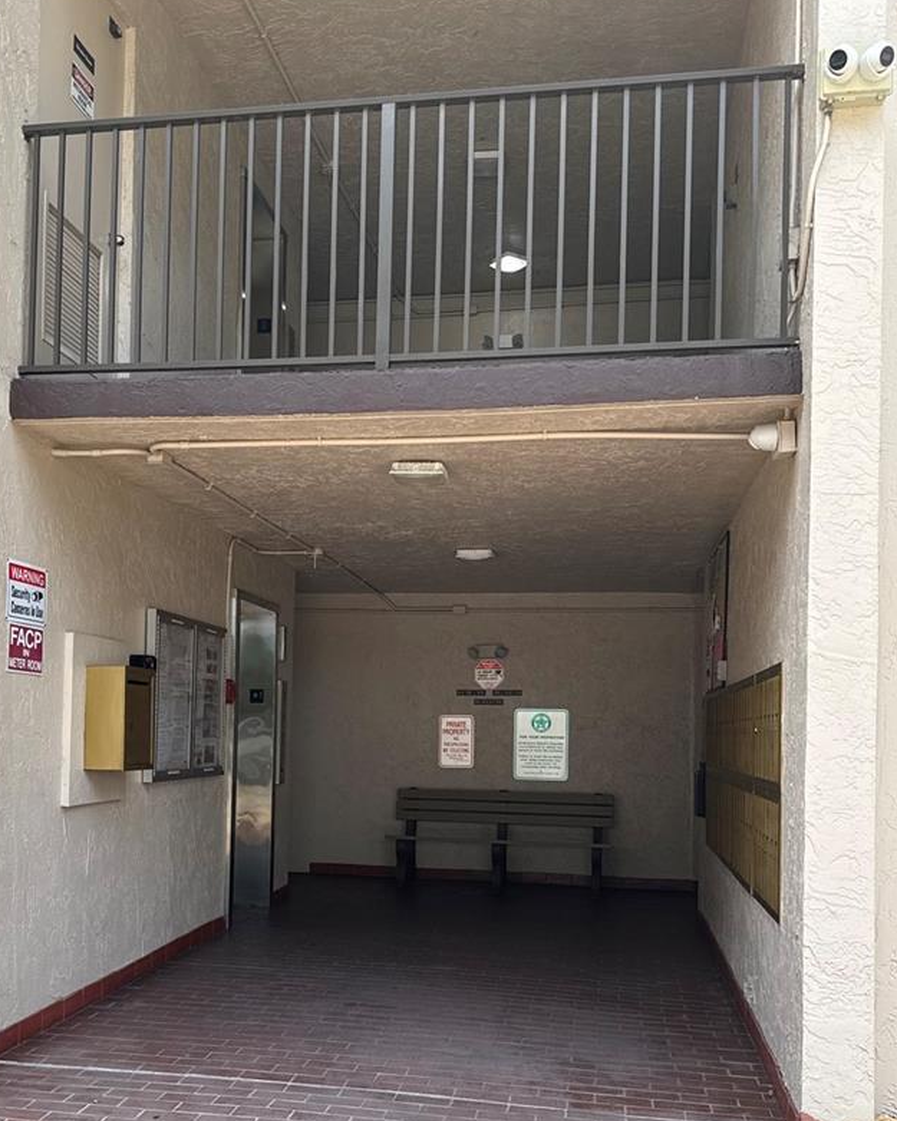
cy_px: 703
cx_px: 353
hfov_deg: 41.0
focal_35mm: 36
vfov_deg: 49.8
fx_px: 1194
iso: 80
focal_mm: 6.76
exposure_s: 1/1005
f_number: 1.78
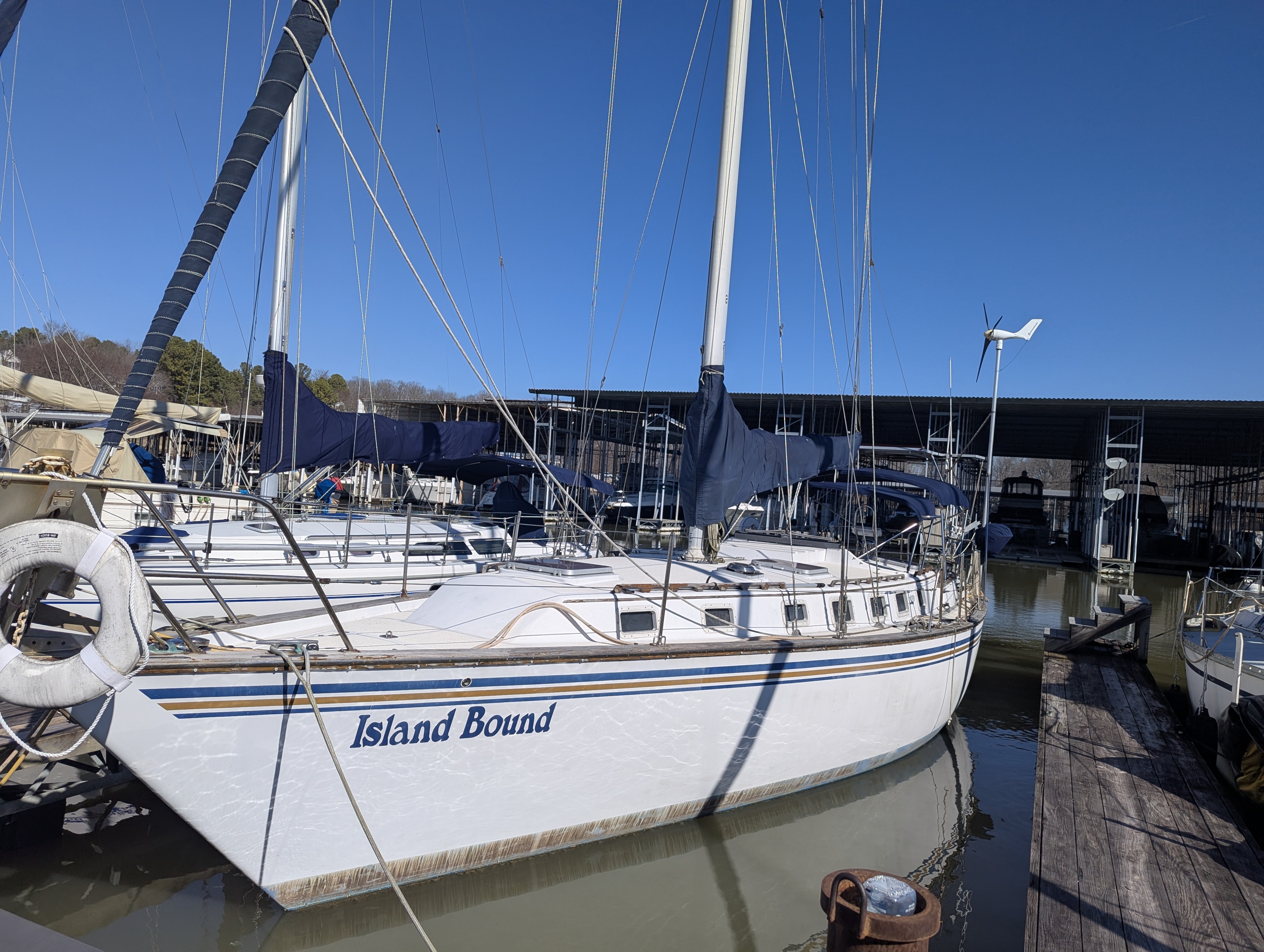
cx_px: 632
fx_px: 878
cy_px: 476
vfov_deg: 56.9
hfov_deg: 71.5
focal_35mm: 24
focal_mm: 6.81
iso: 42
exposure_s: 1/3906
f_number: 1.85
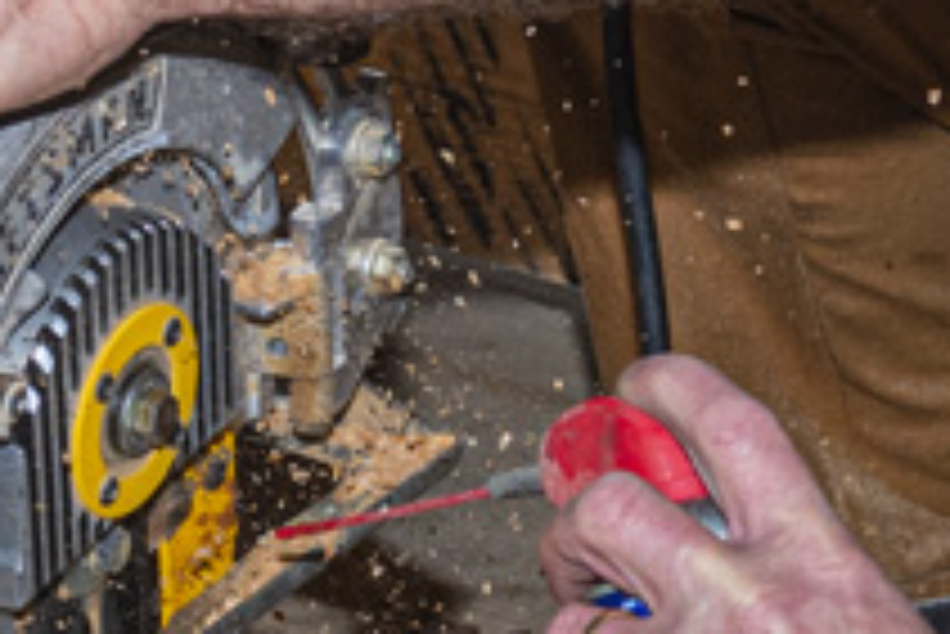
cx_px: 747
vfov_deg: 7.1
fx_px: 5070
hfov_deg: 10.7
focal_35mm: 192
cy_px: 34
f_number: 5.6
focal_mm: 29
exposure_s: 1/30
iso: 400
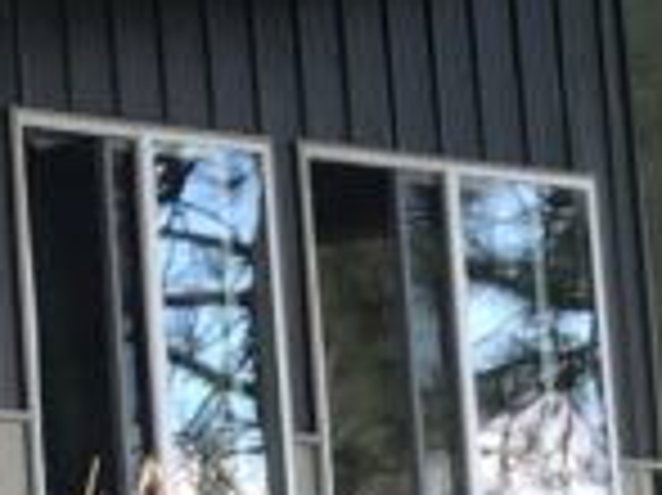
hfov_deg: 5.4
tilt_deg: +18.8
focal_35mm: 363
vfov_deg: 4.0
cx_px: -667
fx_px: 6936
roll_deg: +1.6
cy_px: -1026
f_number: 2.4
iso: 25
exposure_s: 1/120
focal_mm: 6
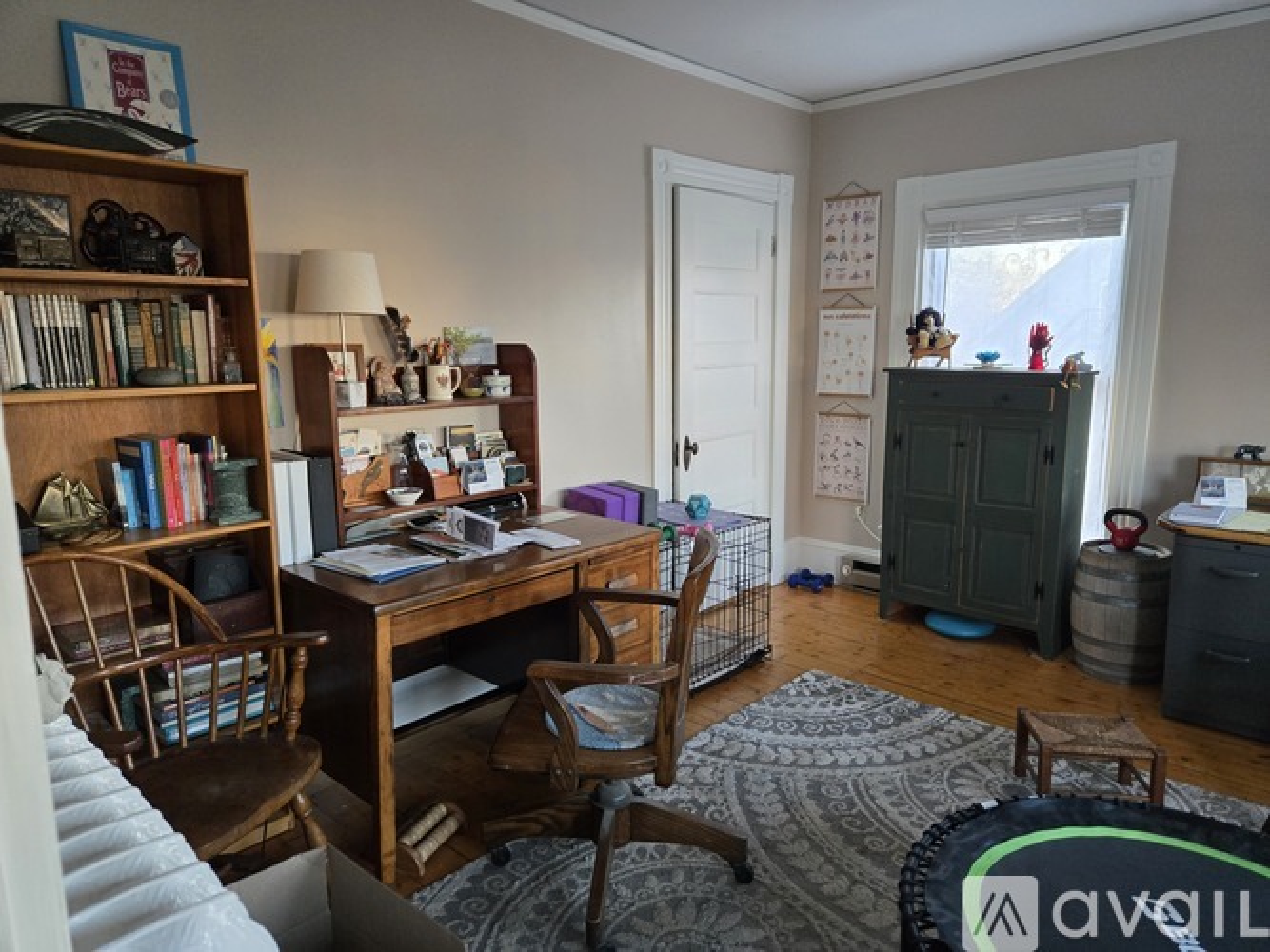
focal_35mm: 23
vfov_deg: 58.9
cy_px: 476
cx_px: 635
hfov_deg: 73.9
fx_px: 844
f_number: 1.8
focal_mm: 5.4
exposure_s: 1/120
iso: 400
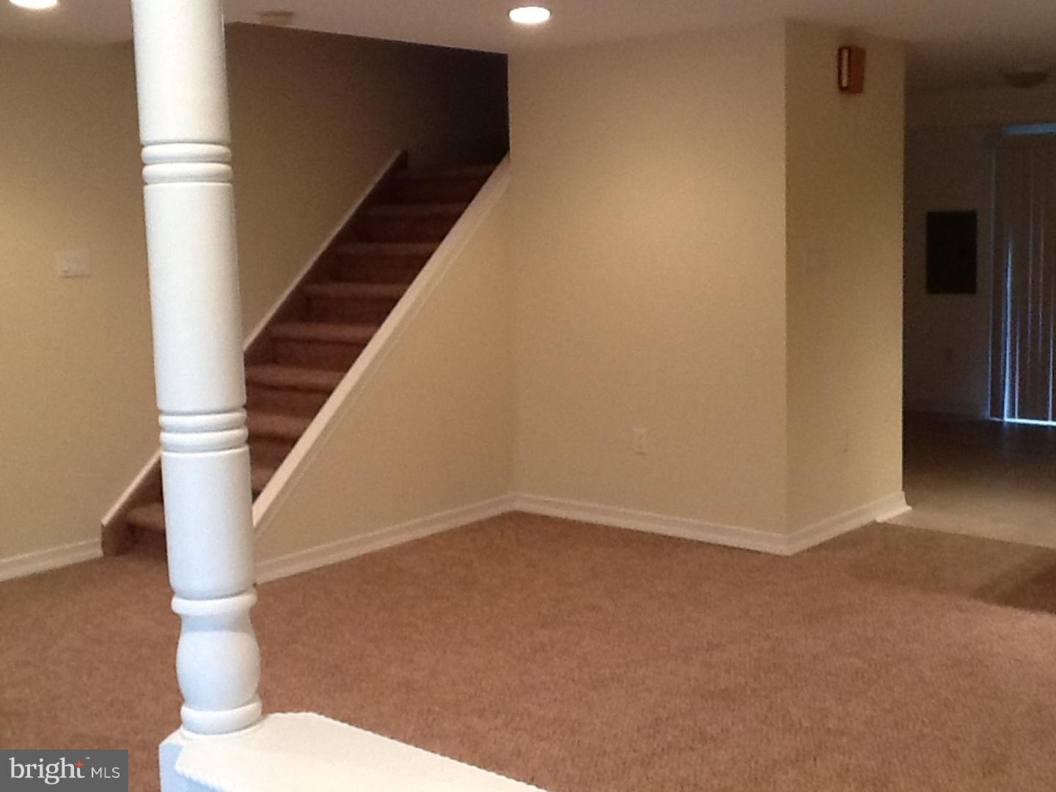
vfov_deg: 32.9
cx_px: 528
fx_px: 1342
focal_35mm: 44
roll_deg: +3.2
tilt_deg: -8.2
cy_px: 396
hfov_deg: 42.9
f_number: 2.4
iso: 125
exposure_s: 1/30
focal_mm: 2.03
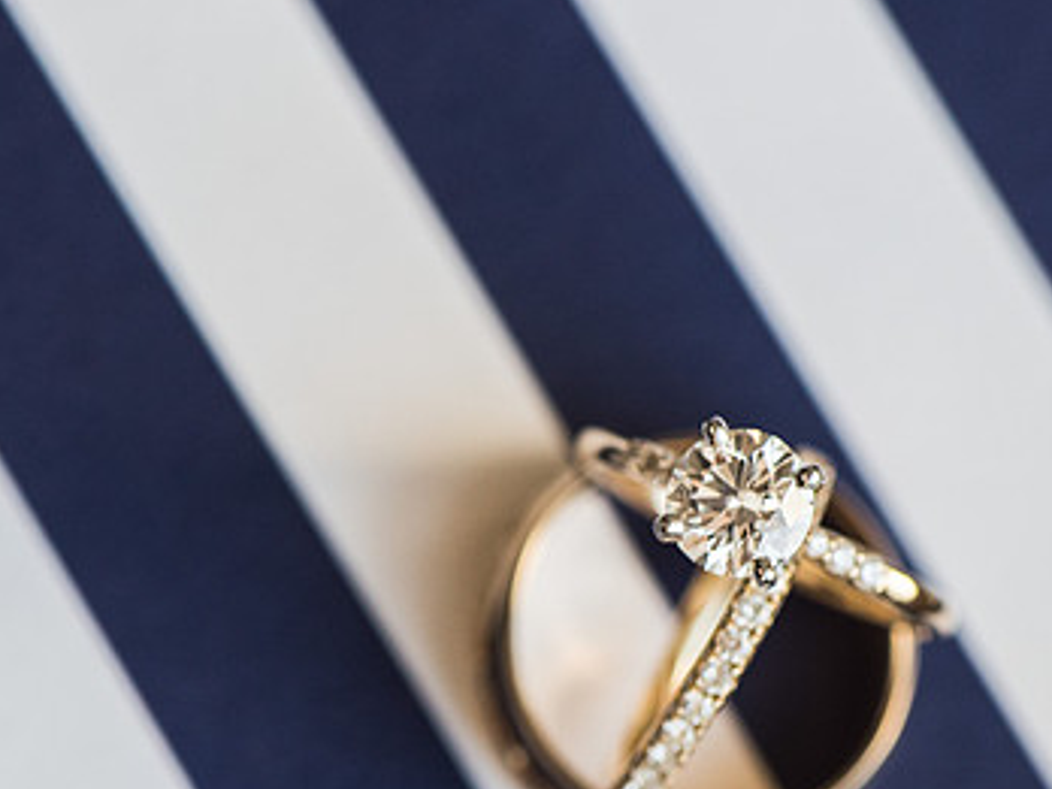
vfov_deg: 7.2
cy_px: 644
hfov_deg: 9.6
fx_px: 6260
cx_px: 559
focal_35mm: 206
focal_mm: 105
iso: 640
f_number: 3.3
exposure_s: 1/100
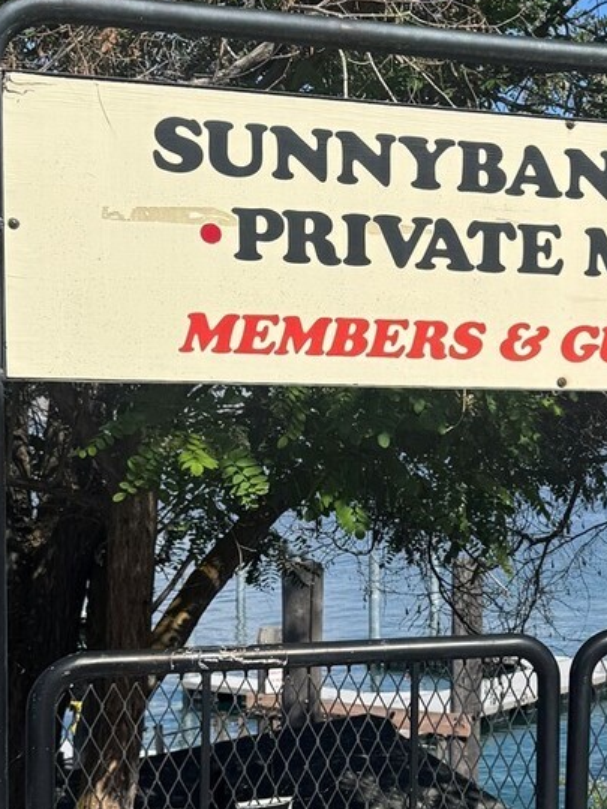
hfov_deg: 22.1
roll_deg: -0.8
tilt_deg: -2.5
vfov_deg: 30.1
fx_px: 1496
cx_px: 597
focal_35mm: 64
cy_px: 506
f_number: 1.78
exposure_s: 1/4608
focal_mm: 6.76
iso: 80
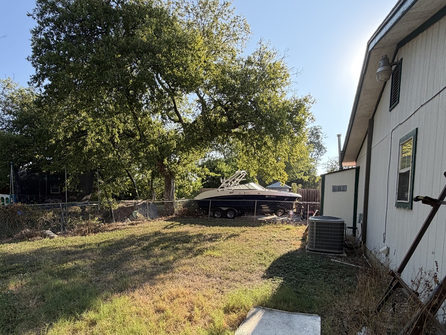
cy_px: 211
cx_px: 183
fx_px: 258
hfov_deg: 81.0
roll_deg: -0.7
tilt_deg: -5.1
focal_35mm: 20
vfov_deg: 64.9
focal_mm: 2.22
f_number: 2.2
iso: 50
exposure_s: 1/502
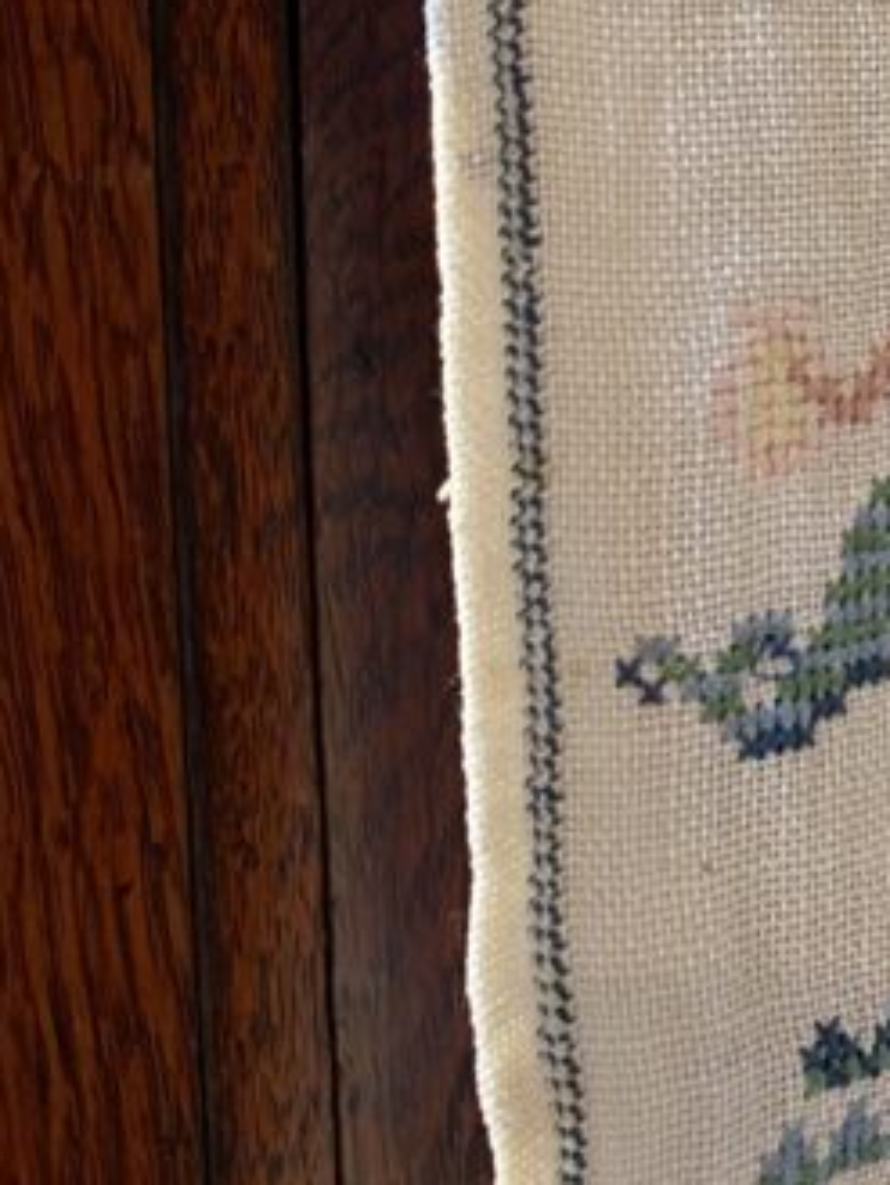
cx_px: 1304
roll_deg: +0.7
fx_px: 2775
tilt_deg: -0.2
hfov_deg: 16.7
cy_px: 151
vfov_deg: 23.6
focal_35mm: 81
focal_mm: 4.25
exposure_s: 1/55
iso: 160
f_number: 1.8
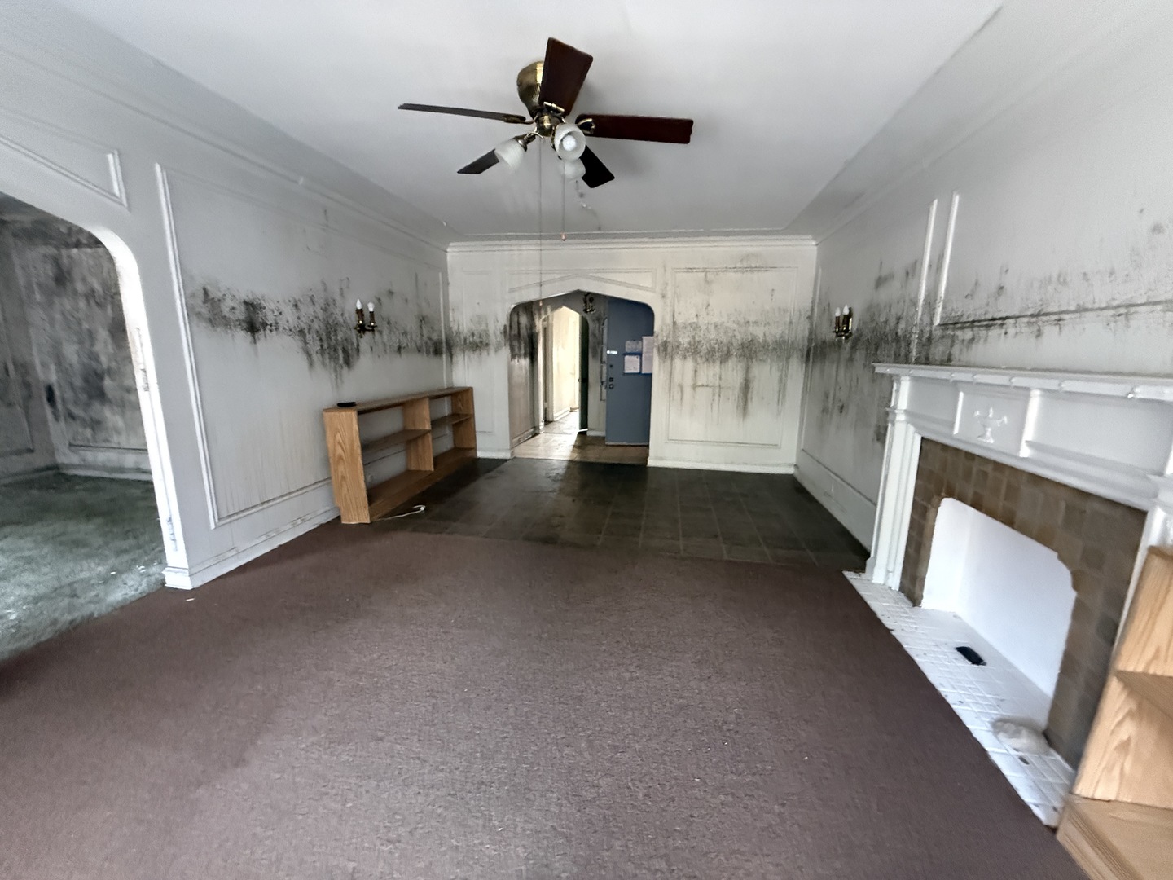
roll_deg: -1.6
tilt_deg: -7.8
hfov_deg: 102.1
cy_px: 440
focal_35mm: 14
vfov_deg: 85.7
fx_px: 474
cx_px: 586
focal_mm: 2.22
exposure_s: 1/60
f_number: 2.2
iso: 1000
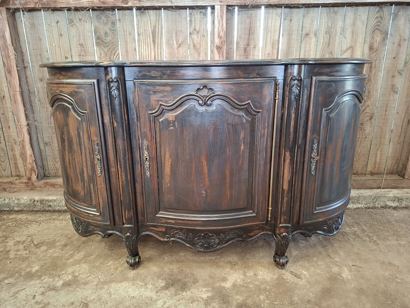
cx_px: 205
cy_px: 154
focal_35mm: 23
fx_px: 272
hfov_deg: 73.9
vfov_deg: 58.9
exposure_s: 1/50
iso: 320
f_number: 1.8
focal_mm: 5.54
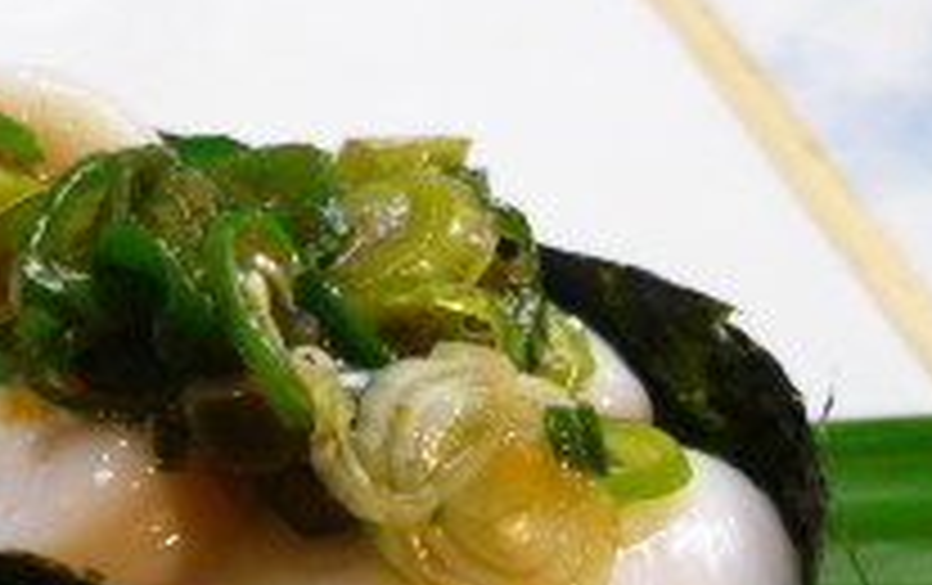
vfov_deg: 11.9
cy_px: 698
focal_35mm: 108
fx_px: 2747
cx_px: 162
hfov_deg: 19.0
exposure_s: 1/30
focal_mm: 5.5
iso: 320
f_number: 2.8
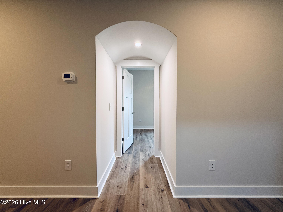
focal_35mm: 14
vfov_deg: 85.7
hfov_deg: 102.1
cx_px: 142
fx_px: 114
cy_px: 106
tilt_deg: -1.4
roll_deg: +0.5
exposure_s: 1/120
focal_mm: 2.22
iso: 250
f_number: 2.2
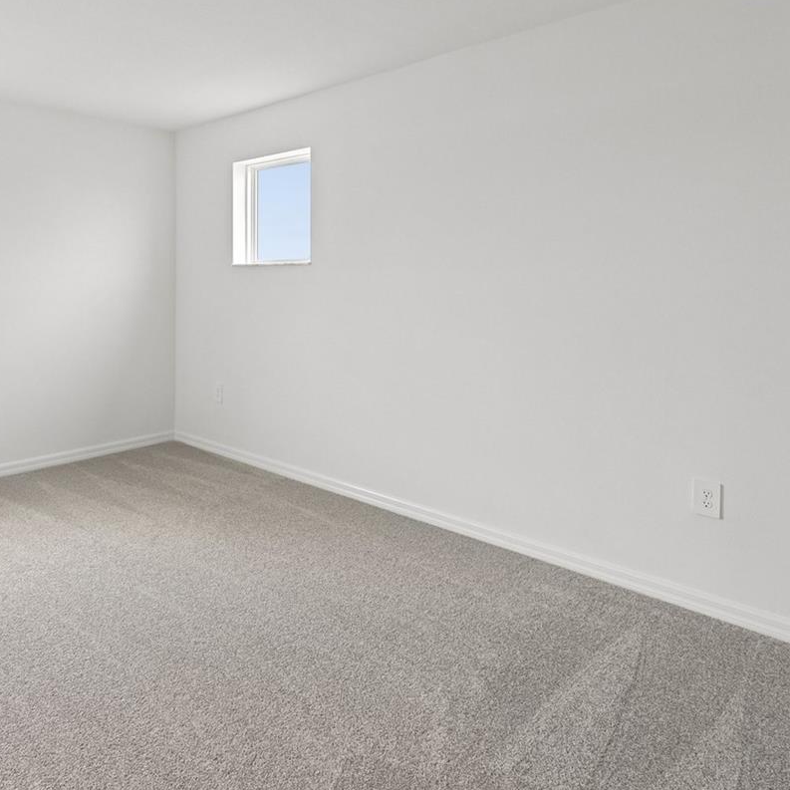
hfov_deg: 62.5
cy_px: 271
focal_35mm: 24
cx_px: 232
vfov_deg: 63.6
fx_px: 620
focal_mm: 14
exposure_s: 1/160
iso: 400
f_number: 8
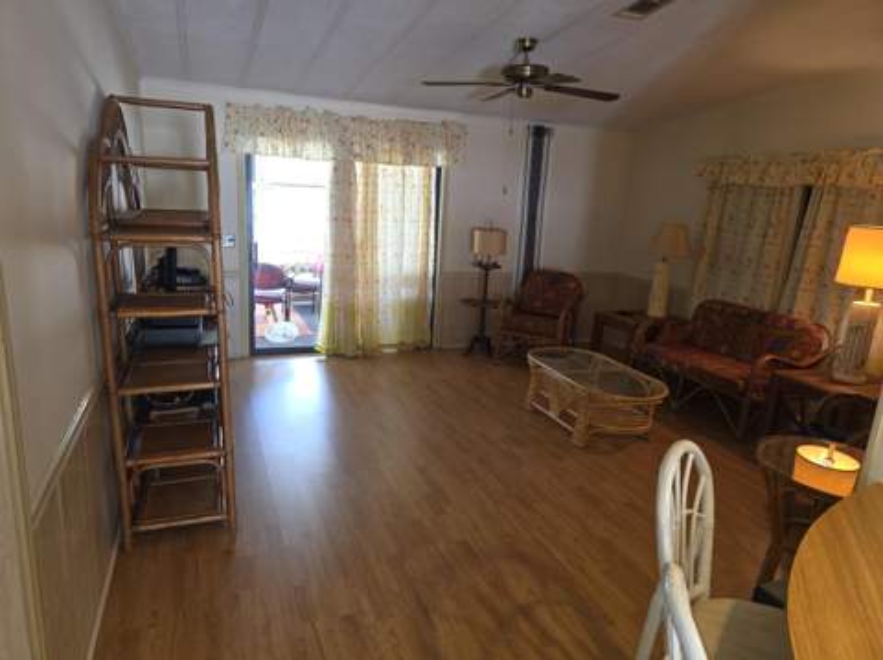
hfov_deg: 74.0
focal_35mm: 23
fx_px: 586
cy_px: 330
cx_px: 442
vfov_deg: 58.8
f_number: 1.7
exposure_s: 1/60
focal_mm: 6.3
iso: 125
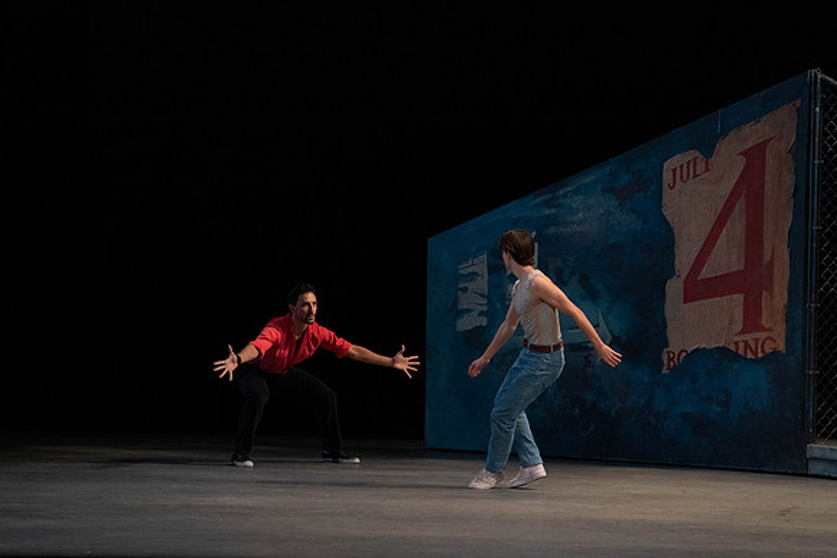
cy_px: 279
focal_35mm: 200
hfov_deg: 10.3
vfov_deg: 6.9
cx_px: 418
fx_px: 4651
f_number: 4.5
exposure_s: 1/400
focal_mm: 200
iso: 3200
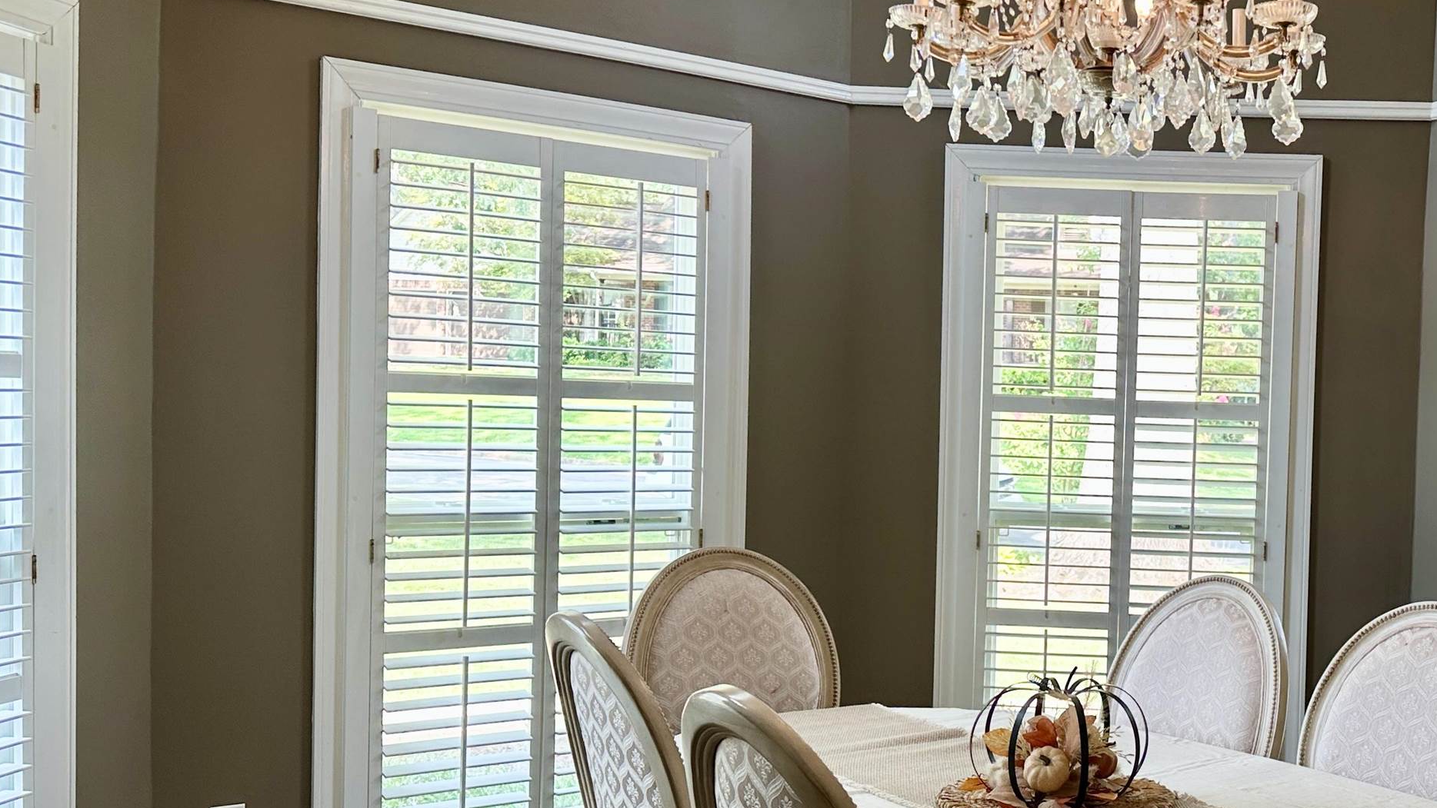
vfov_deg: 27.7
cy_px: 467
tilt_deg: -1.8
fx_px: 1639
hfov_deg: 45.0
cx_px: 1150
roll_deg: -2.4
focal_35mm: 43
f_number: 1.78
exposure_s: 1/129
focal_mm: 6.86
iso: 64
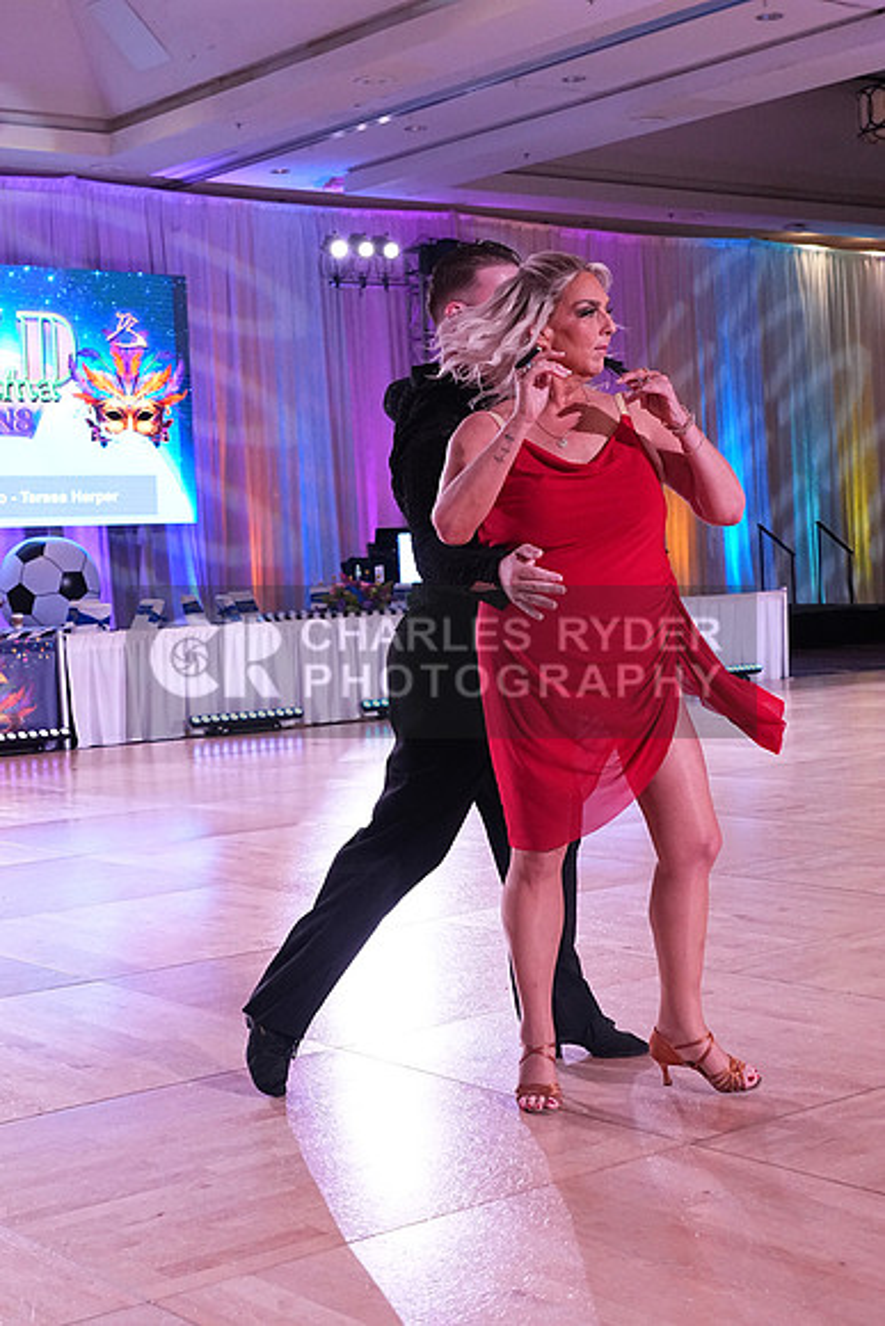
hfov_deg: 25.1
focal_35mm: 54
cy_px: 663
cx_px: 442
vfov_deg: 36.9
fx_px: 1990
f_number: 5.6
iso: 4000
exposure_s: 1/400
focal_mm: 36
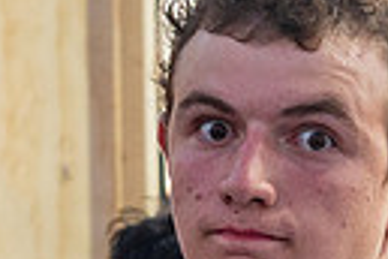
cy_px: 215
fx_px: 3319
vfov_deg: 4.5
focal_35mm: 308
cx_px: 250
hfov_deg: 6.7
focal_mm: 50
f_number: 5.6
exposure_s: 1/320
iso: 1600
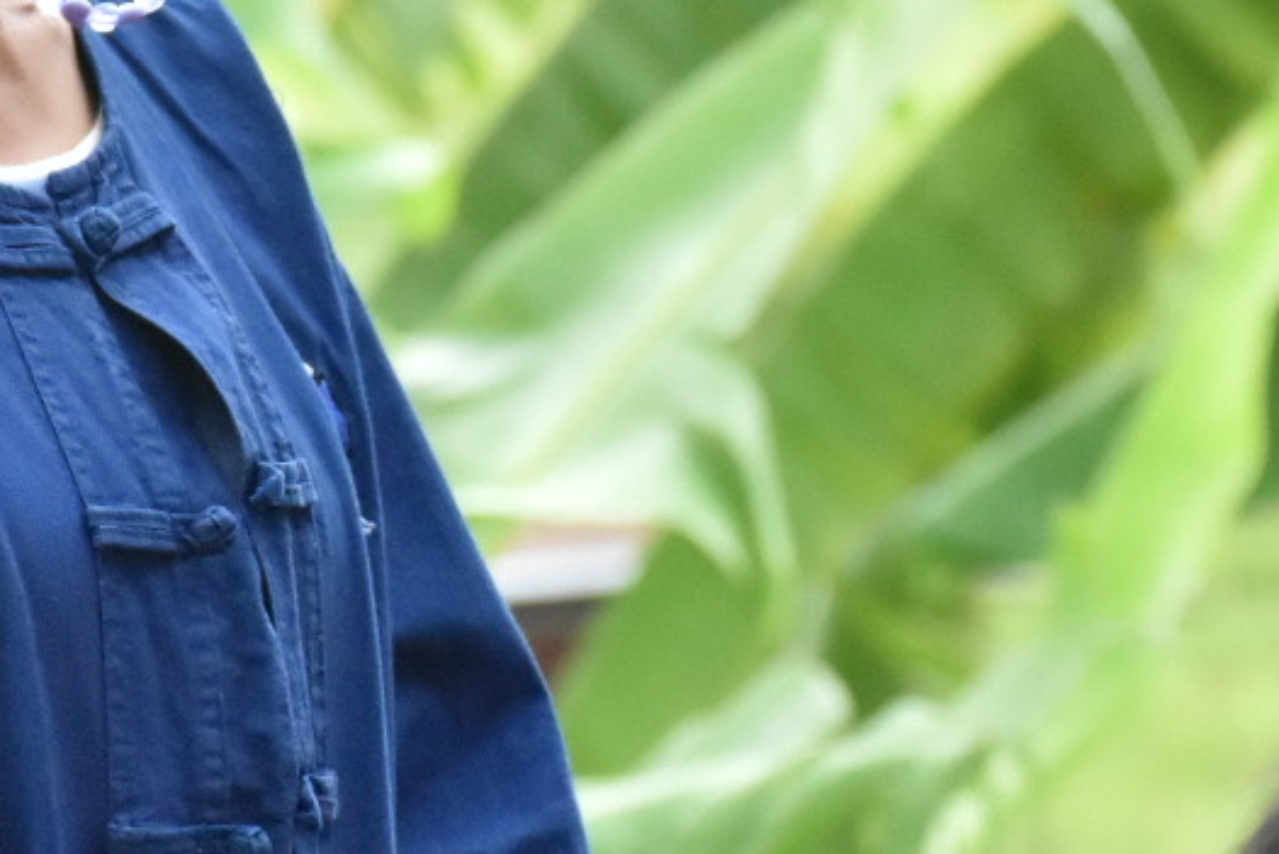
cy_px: 95
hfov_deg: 3.8
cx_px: 229
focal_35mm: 536
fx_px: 19047
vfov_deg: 2.6
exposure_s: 1/1000
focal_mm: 116
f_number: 8
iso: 3200
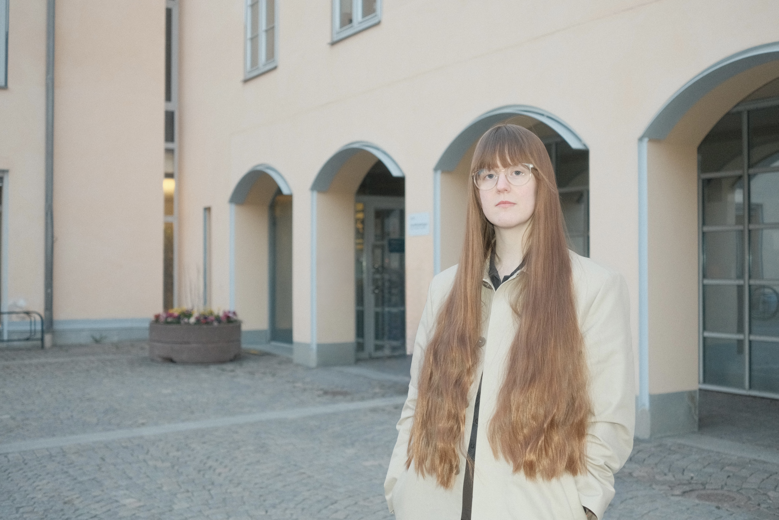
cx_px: 390
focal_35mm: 41
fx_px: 887
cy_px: 260
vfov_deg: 32.6
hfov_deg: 47.4
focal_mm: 27
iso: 2000
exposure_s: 1/60
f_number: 2.8
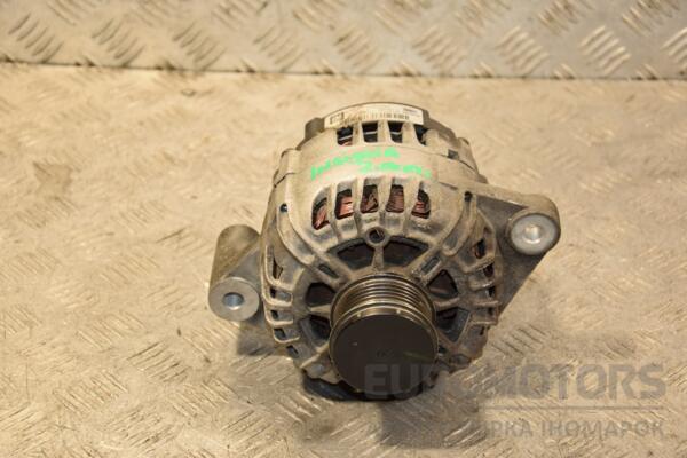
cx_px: 344
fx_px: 1660
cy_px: 229
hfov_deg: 23.4
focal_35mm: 87
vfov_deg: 15.7
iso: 800
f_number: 5
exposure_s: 1/125
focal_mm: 58
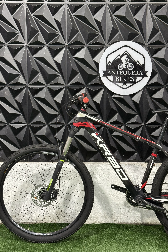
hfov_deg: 27.0
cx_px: 82
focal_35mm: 50
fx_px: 350
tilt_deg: -7.8
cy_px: 126
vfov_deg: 39.6
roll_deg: -1.0
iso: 125
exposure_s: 1/60
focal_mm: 6.76
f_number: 1.78
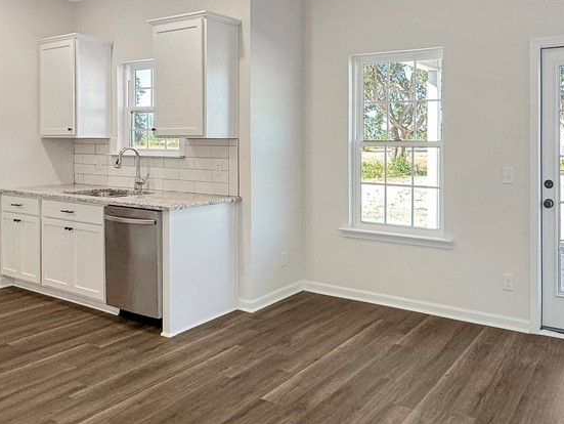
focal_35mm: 26
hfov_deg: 64.3
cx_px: 404
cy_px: 344
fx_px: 424
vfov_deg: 49.7
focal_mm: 2.22
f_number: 2.2
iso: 64
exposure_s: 1/120
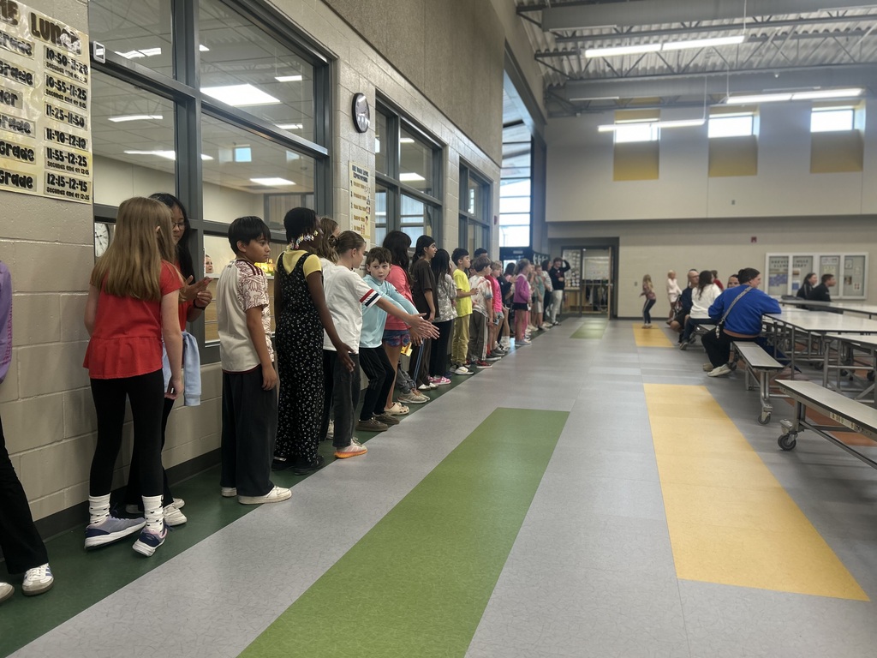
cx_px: 438
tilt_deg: -4.8
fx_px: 659
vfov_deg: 53.1
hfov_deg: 67.3
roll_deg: +0.5
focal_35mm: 26
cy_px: 329
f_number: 1.5
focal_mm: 5.7
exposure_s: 1/60
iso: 80
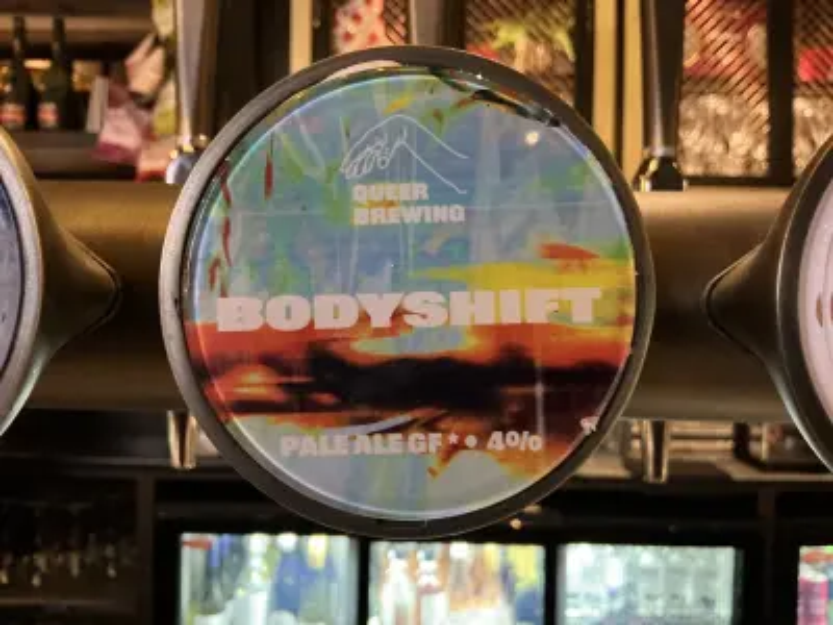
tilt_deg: +0.1
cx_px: 416
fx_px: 674
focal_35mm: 28
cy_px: 312
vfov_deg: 49.7
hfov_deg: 63.4
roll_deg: -1.4
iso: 500
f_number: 1.8
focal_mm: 3
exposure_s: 1/28
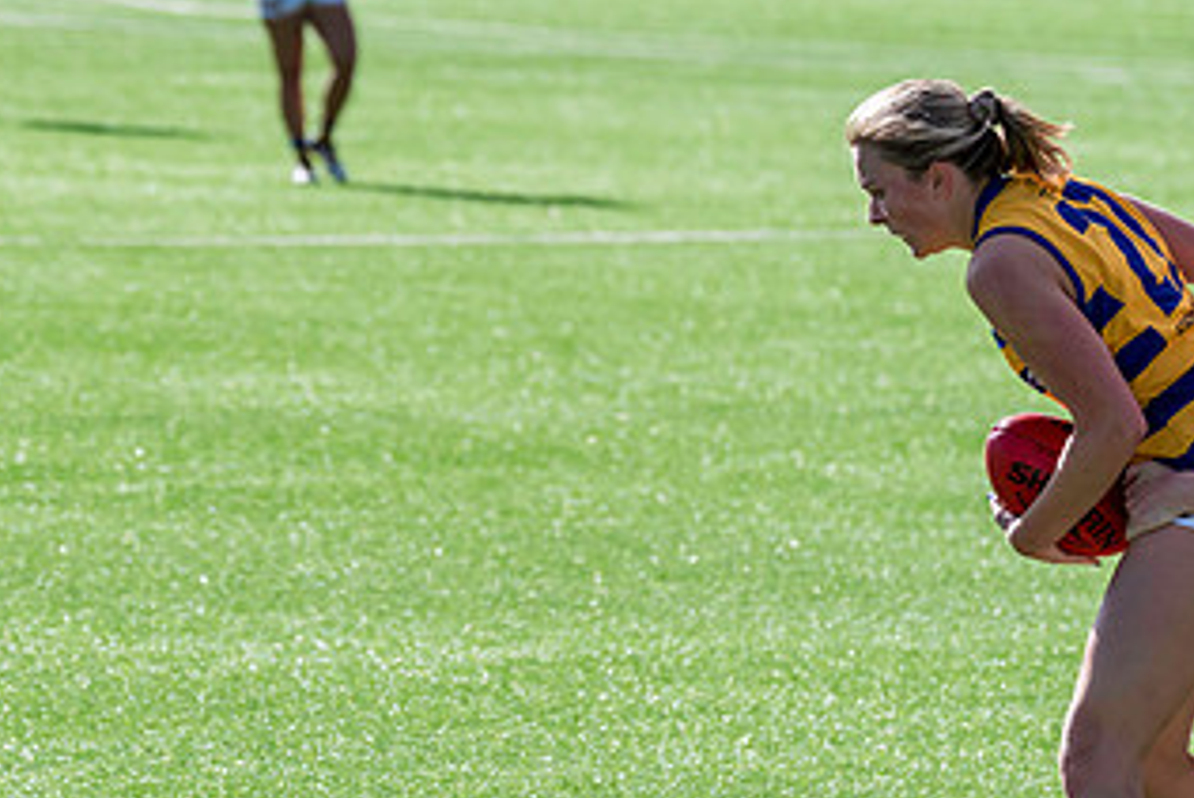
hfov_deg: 5.2
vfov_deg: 3.5
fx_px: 13173
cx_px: 797
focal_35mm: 397
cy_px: 388
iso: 800
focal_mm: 210
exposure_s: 1/1600
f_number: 8
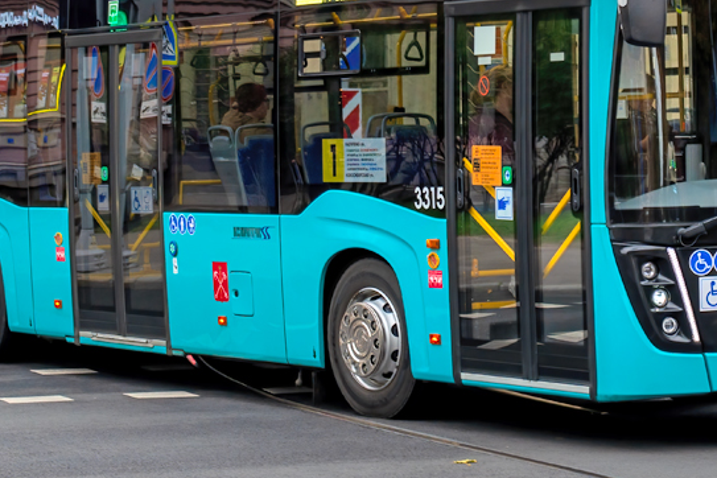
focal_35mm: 138
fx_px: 2748
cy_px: 11
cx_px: 408
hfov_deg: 14.9
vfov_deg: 9.9
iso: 320
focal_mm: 50
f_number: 5
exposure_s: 1/320
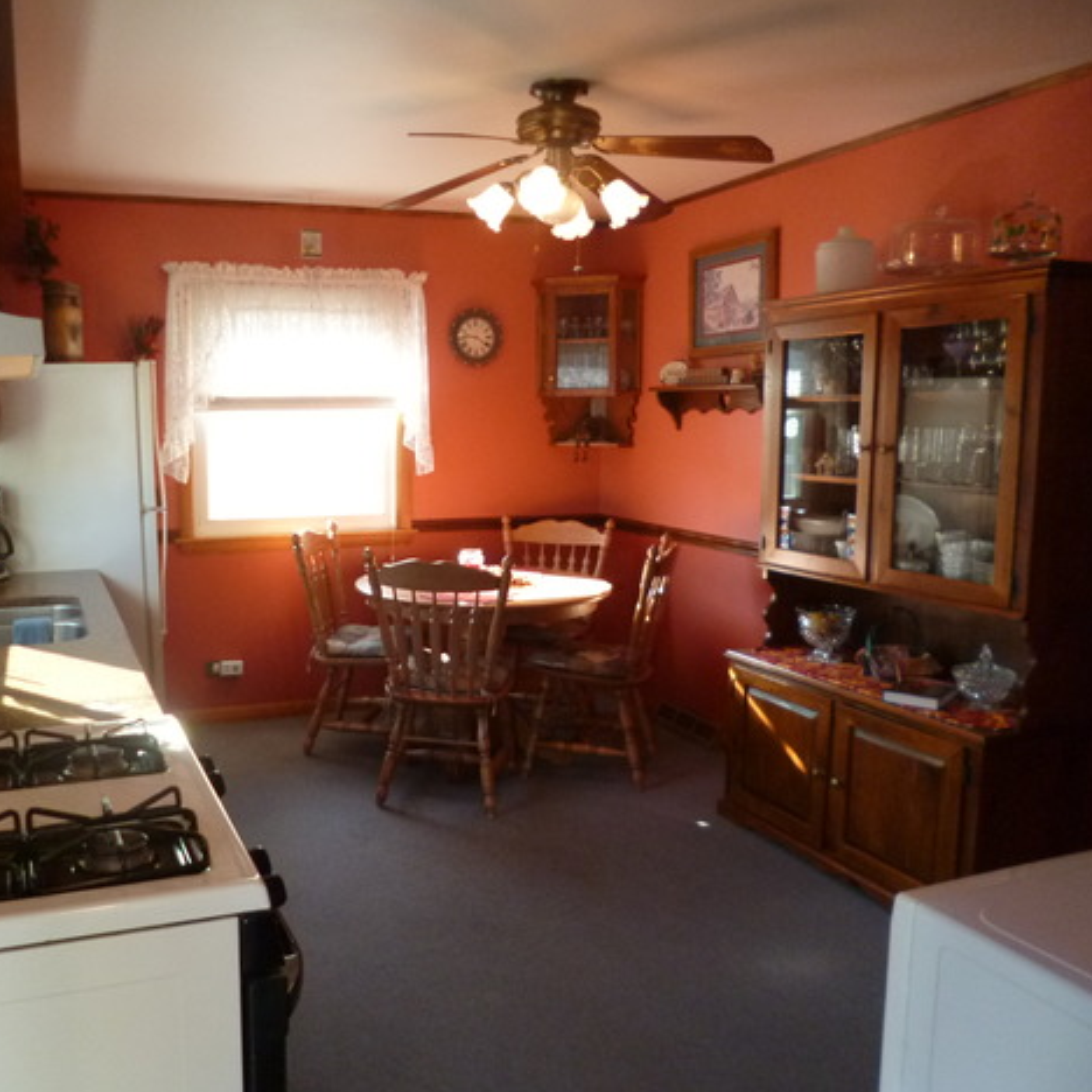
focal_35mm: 29
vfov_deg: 55.6
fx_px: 1035
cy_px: 551
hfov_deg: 54.9
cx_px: 397
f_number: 2.5
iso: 320
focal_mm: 4.3
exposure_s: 1/60
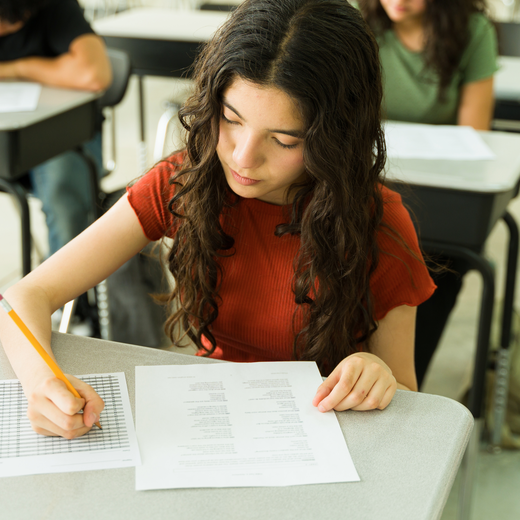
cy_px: 254
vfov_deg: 27.3
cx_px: 240
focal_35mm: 63
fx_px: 1071
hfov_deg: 27.3
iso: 320
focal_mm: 43
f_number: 2.8
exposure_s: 1/160
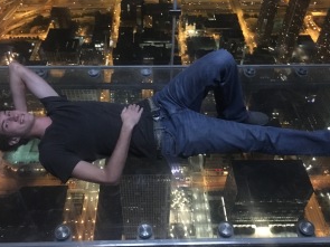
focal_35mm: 36
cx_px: 160
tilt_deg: -42.1
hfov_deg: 51.4
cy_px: 96
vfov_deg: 39.4
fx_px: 343
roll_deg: +0.4
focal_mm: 4.15
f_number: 2.2
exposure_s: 1/15
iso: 800
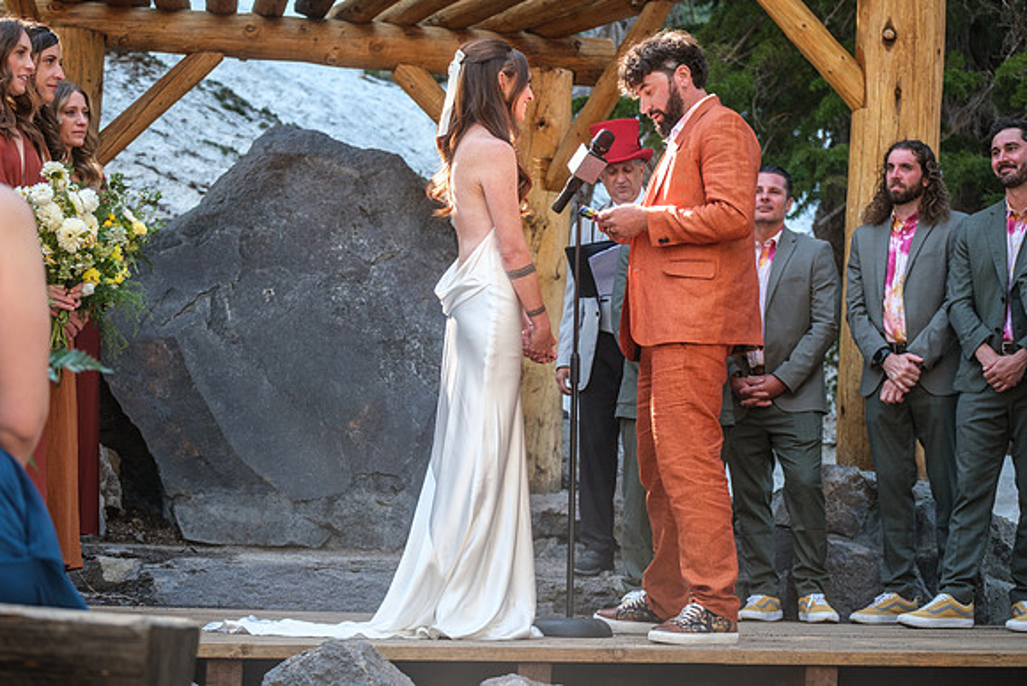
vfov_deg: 18.2
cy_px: 343
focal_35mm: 75
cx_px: 514
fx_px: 2140
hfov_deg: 27.0
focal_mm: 50
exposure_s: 1/180
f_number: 3.6
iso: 400
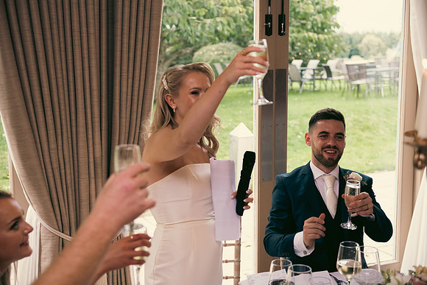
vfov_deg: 26.0
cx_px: 214
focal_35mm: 52
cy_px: 142
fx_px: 617
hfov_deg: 38.2
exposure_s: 1/160
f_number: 3.5
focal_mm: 52
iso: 400
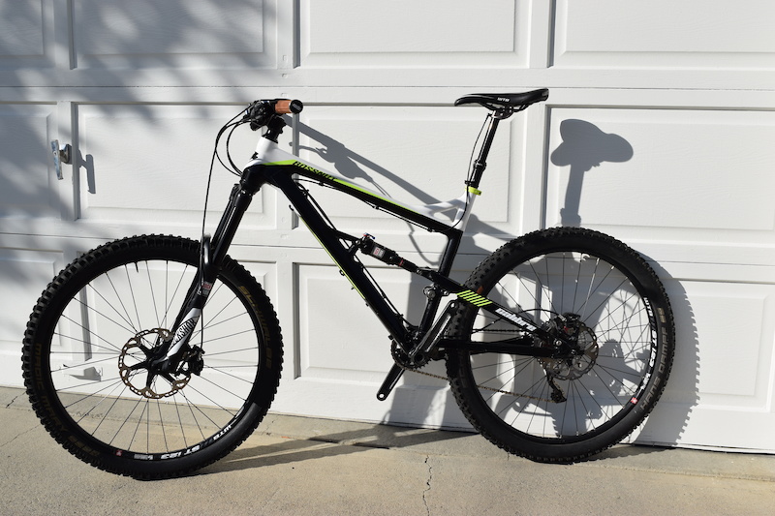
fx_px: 775
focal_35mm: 36
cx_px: 388
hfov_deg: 53.1
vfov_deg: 36.9
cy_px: 258
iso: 200
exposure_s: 1/500
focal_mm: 24
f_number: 11
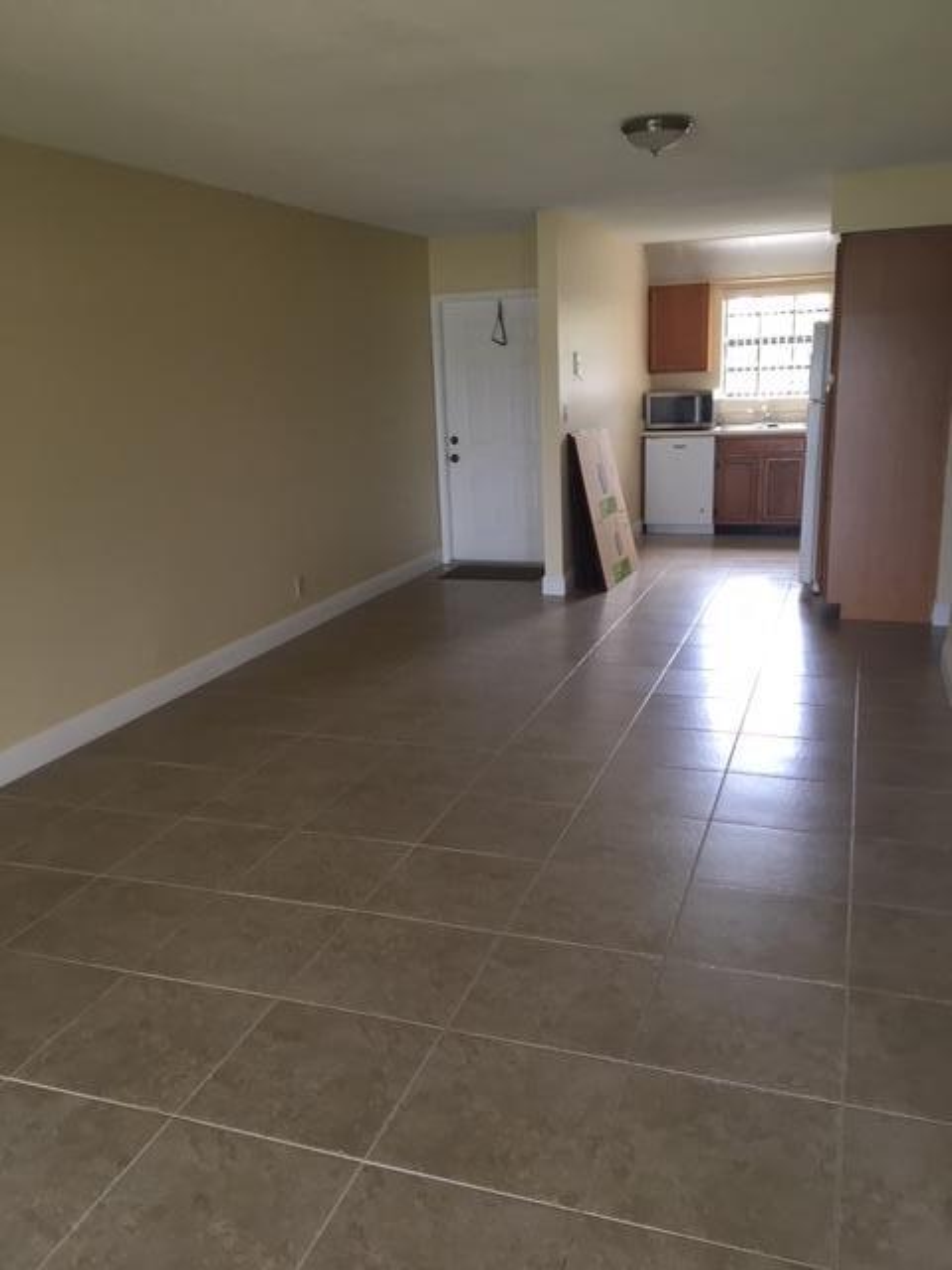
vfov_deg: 61.7
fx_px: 1063
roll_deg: +2.2
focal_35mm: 29
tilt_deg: -13.6
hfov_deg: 48.2
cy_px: 635
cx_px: 476
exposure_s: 1/30
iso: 50
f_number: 2.2
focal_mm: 4.15
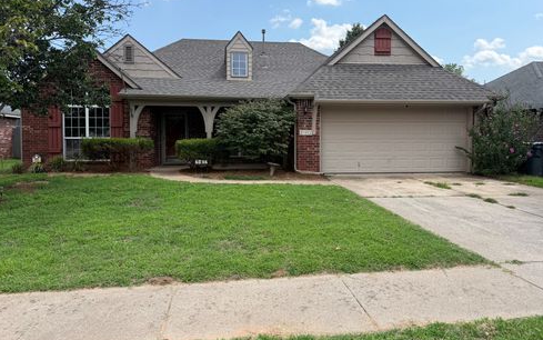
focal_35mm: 26
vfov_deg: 47.5
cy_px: 148
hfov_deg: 70.4
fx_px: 385
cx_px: 272
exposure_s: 1/3425
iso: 80
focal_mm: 6.76
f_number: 1.78
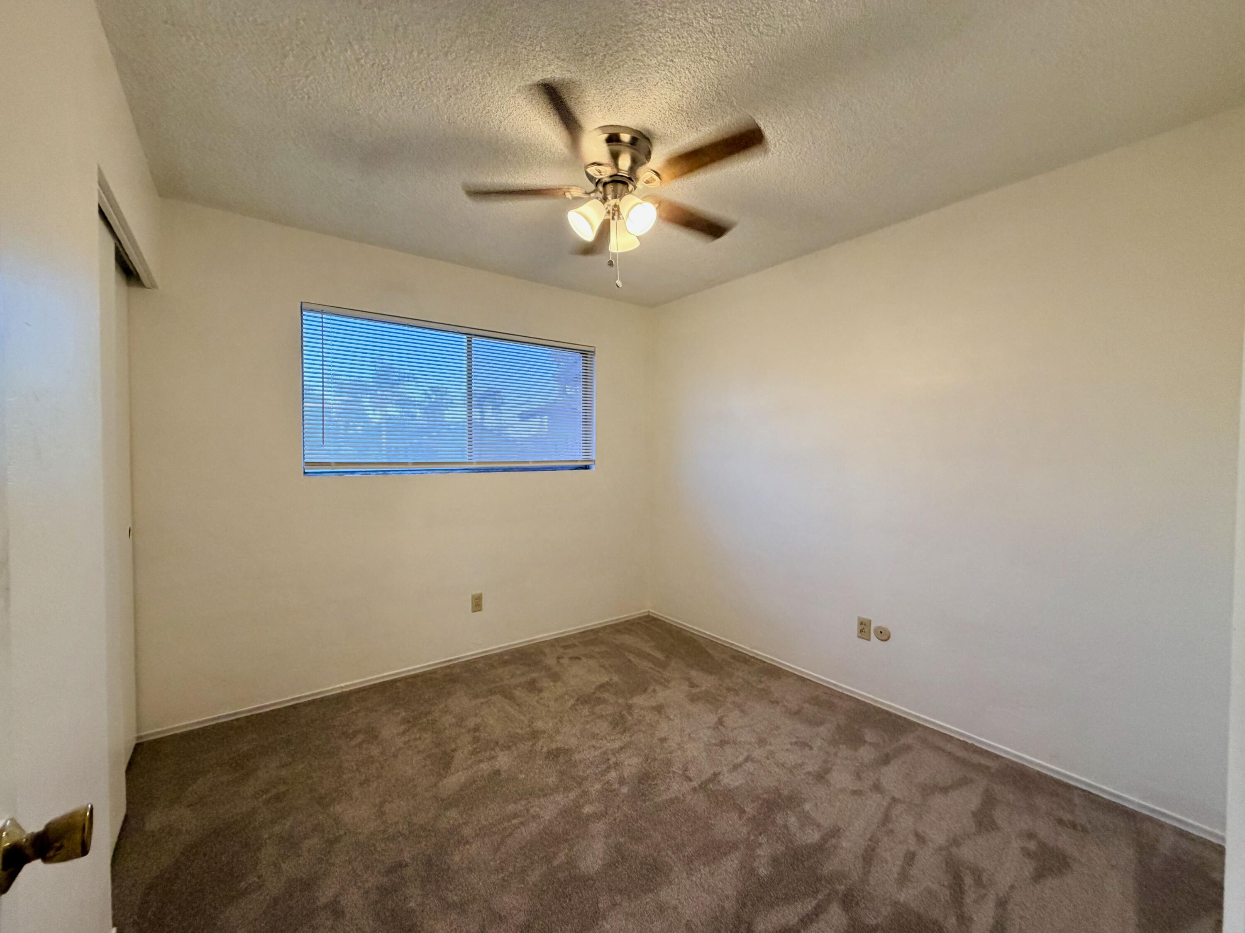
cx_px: 622
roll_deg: +0.9
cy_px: 466
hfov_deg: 102.1
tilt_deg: -3.7
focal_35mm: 14
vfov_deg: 85.7
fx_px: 504
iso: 320
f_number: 2.2
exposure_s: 1/120
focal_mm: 2.22
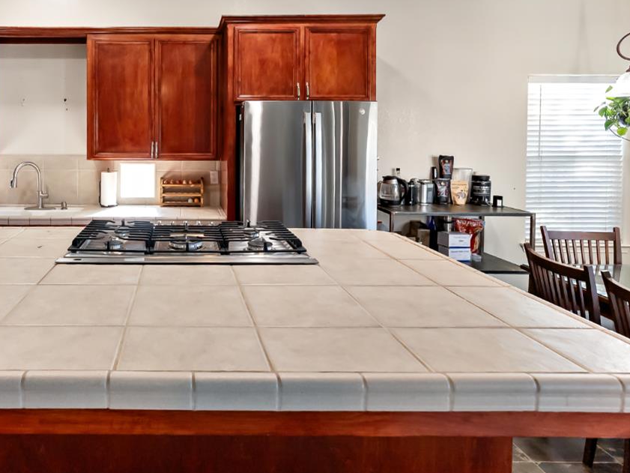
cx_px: 184
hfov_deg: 68.4
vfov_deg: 55.4
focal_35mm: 24
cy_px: 151
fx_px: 437
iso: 1250
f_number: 4
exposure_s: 1/160
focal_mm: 14
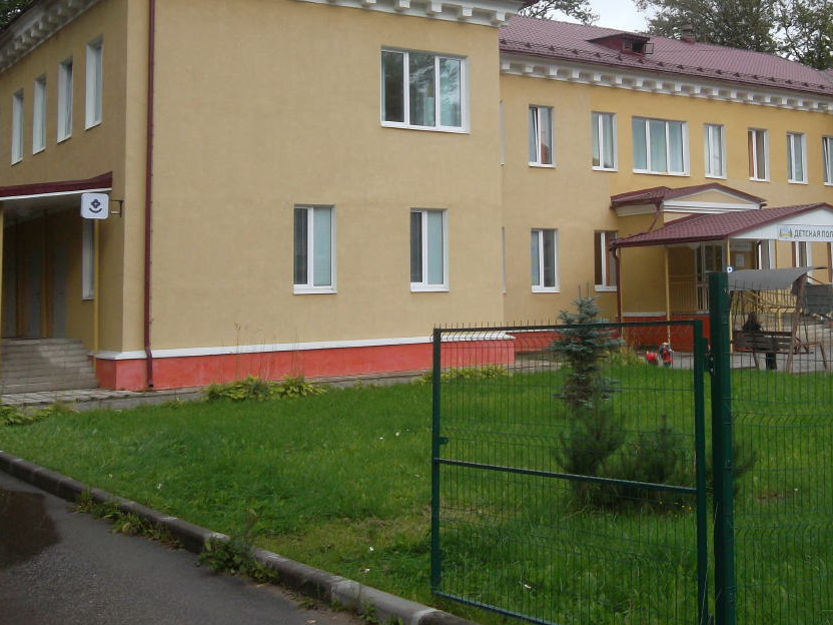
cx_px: 580
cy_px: 161
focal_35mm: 50
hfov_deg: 37.6
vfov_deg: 28.7
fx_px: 1203
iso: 80
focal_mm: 5.7
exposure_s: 1/180
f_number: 3.7
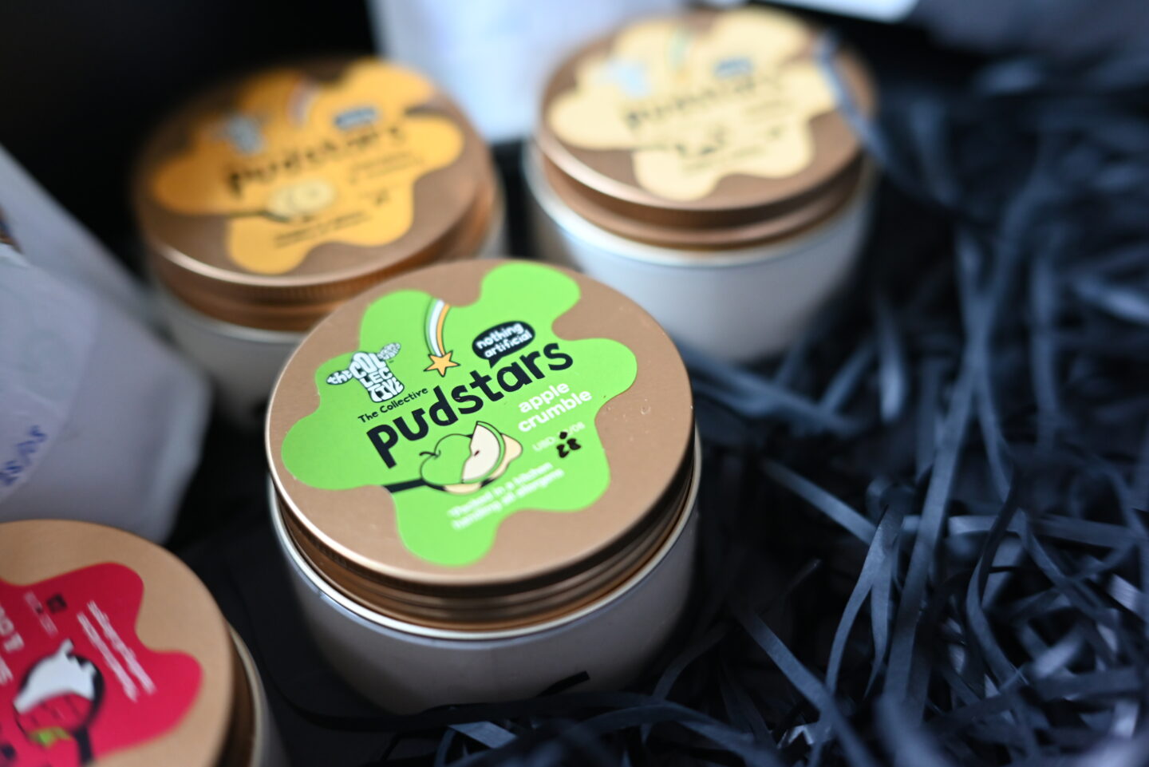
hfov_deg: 48.4
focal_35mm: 40
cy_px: 384
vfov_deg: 33.4
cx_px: 574
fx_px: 1277
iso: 2000
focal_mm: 40
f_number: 2.5
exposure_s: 1/160
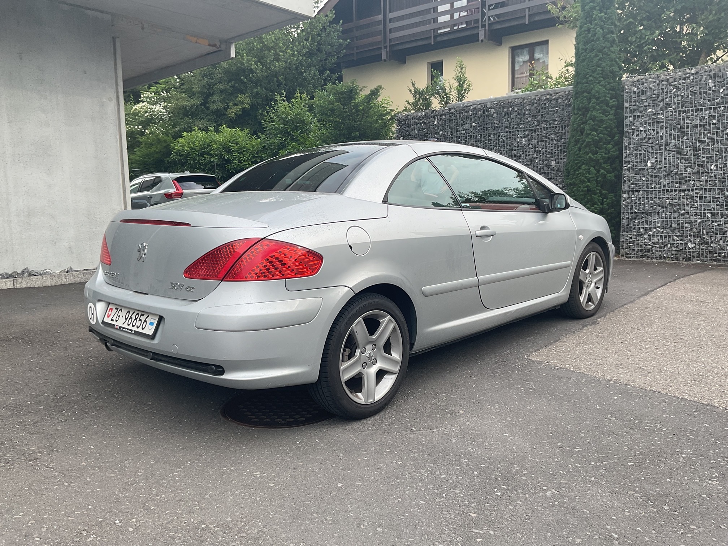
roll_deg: +0.6
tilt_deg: -6.5
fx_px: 610
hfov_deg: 61.7
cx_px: 364
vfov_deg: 48.2
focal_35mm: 29
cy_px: 273
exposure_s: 1/454
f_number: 1.8
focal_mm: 3
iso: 16
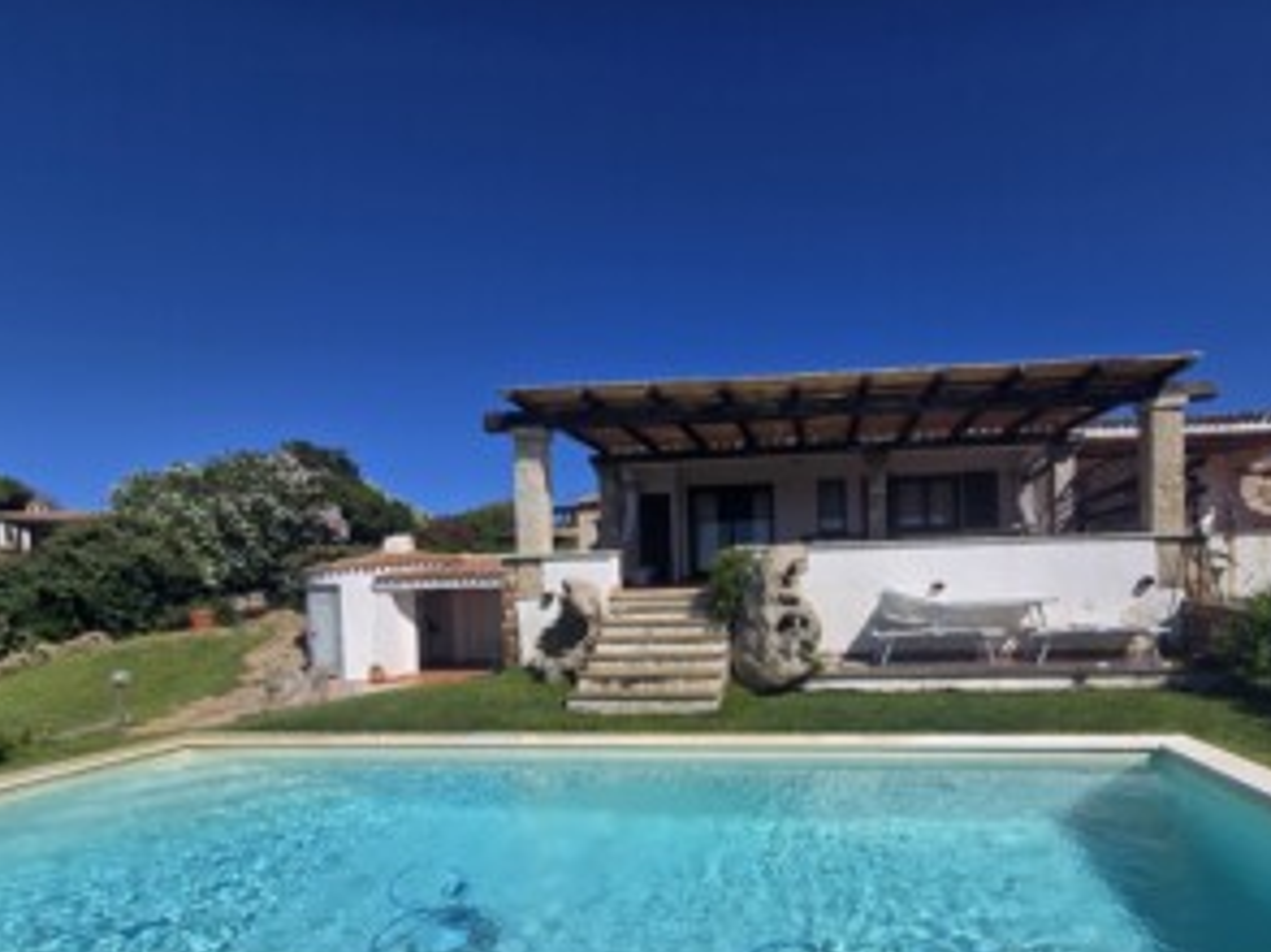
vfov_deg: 73.3
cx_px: 744
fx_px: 624
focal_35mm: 17
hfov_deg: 90.2
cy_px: 597
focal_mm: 2.2
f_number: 2.2
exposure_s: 1/4349
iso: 50
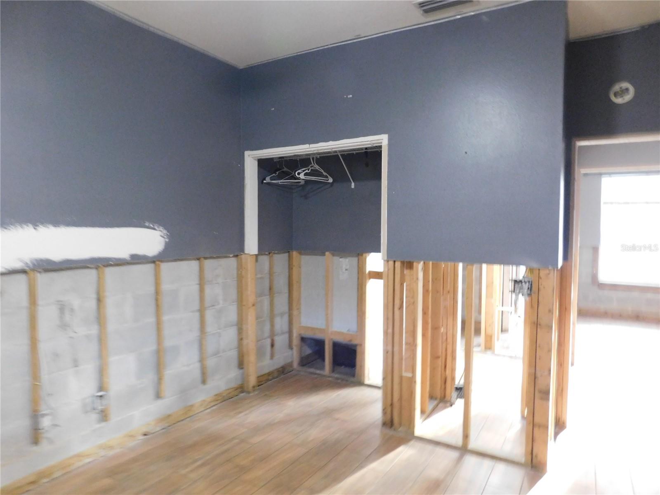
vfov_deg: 58.9
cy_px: 248
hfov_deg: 73.9
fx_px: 439
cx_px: 330
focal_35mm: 23
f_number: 3
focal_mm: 4
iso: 640
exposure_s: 1/8
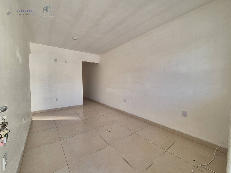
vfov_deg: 89.9
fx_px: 87
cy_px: 86
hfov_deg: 106.2
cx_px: 116
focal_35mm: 13
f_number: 2.2
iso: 50
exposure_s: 1/128
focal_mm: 2.2
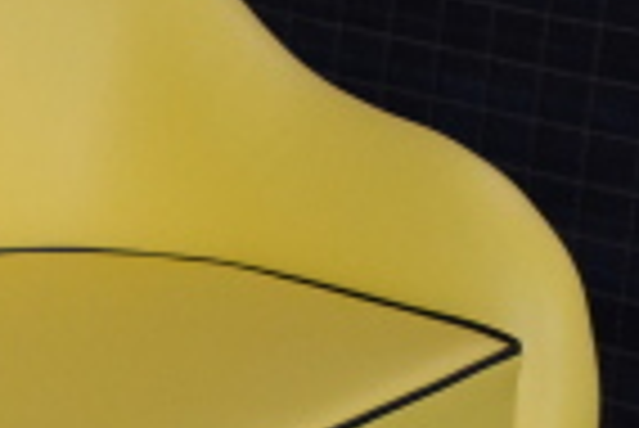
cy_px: 381
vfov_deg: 7.3
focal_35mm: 189
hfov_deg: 10.5
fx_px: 3355
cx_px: -320
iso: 3200
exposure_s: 1/60
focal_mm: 35
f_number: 5
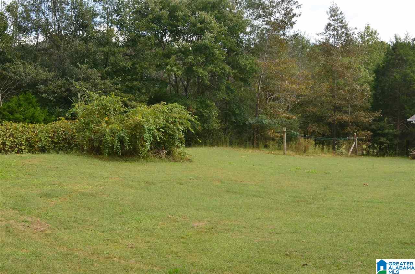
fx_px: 500
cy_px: 137
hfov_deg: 45.1
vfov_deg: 30.7
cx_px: 208
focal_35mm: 44
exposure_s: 1/100
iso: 200
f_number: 11
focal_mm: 29
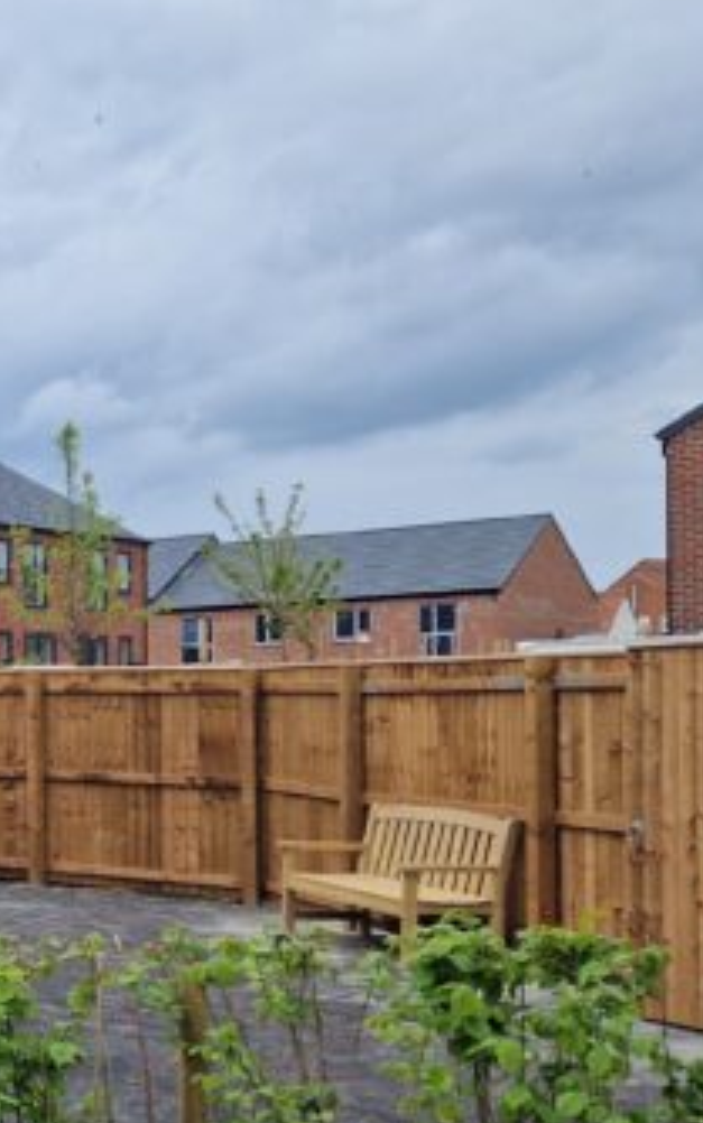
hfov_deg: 19.3
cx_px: -444
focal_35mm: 56
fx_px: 1715
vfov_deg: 36.0
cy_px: 720
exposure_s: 1/1772
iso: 50
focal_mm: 5.4
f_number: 1.8
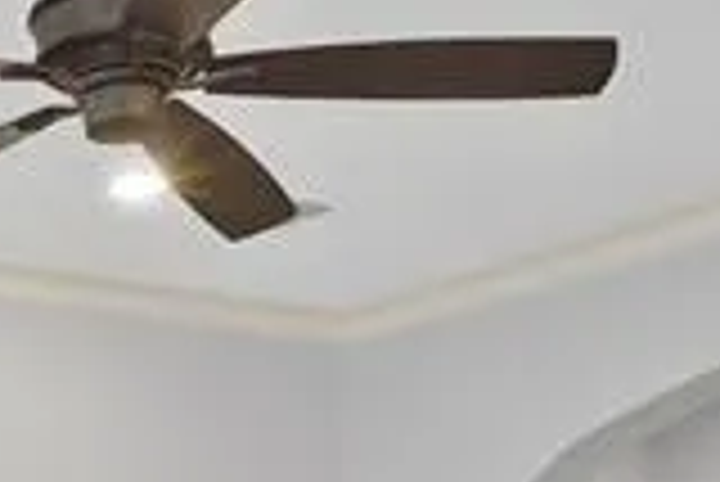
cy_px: 743
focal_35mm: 77
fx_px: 1541
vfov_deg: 16.1
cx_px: -216
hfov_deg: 23.3
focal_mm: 12
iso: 640
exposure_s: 1
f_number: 9
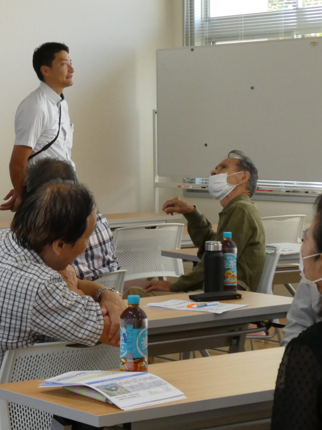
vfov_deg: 17.3
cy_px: 254
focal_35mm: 114
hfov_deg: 12.7
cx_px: -55
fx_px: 1414
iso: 200
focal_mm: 10.3
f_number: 4.2
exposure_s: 1/80
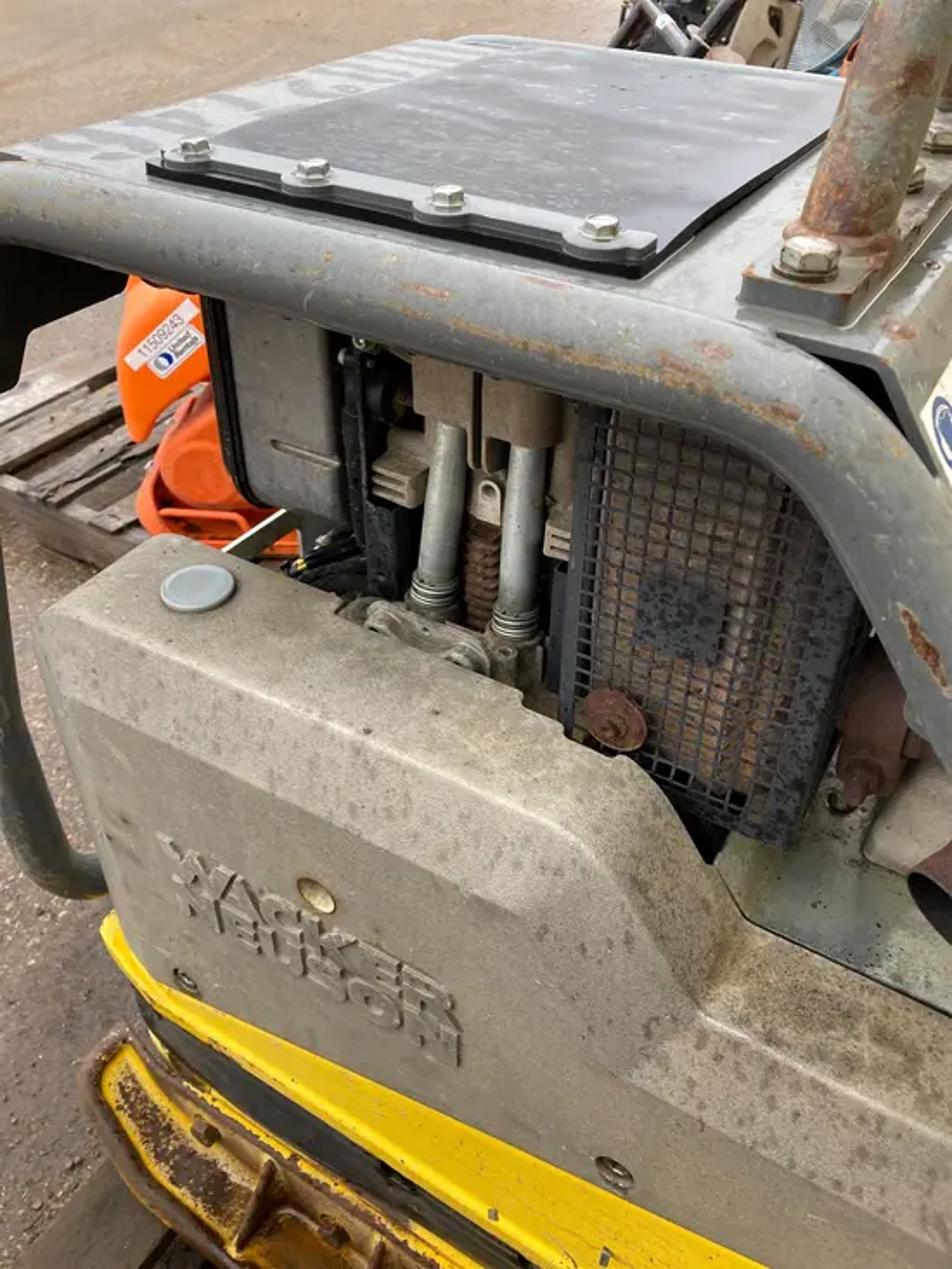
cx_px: 476
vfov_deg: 63.4
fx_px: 1026
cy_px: 634
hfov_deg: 49.8
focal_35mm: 28
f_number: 1.8
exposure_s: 1/121
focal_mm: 3.99
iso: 50
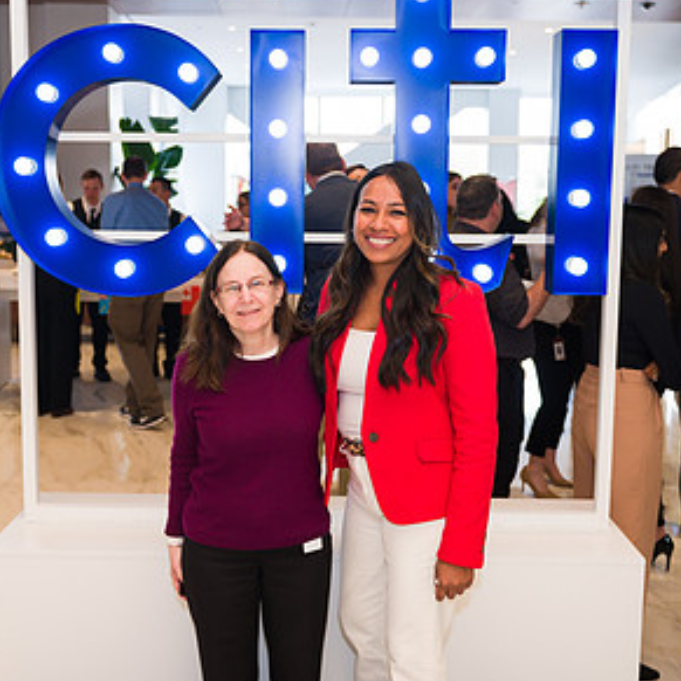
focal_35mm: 44
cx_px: 307
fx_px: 979
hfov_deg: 38.3
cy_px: 288
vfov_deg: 38.3
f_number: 3.2
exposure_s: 1/200
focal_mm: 26
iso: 400
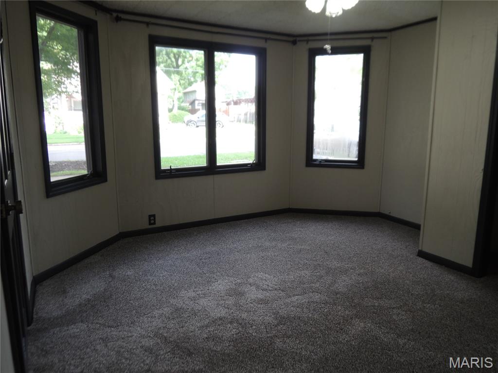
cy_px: 186
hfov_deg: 71.6
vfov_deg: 56.8
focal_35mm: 24
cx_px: 249
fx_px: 345
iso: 100
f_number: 2.8
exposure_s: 1/40
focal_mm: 4.3
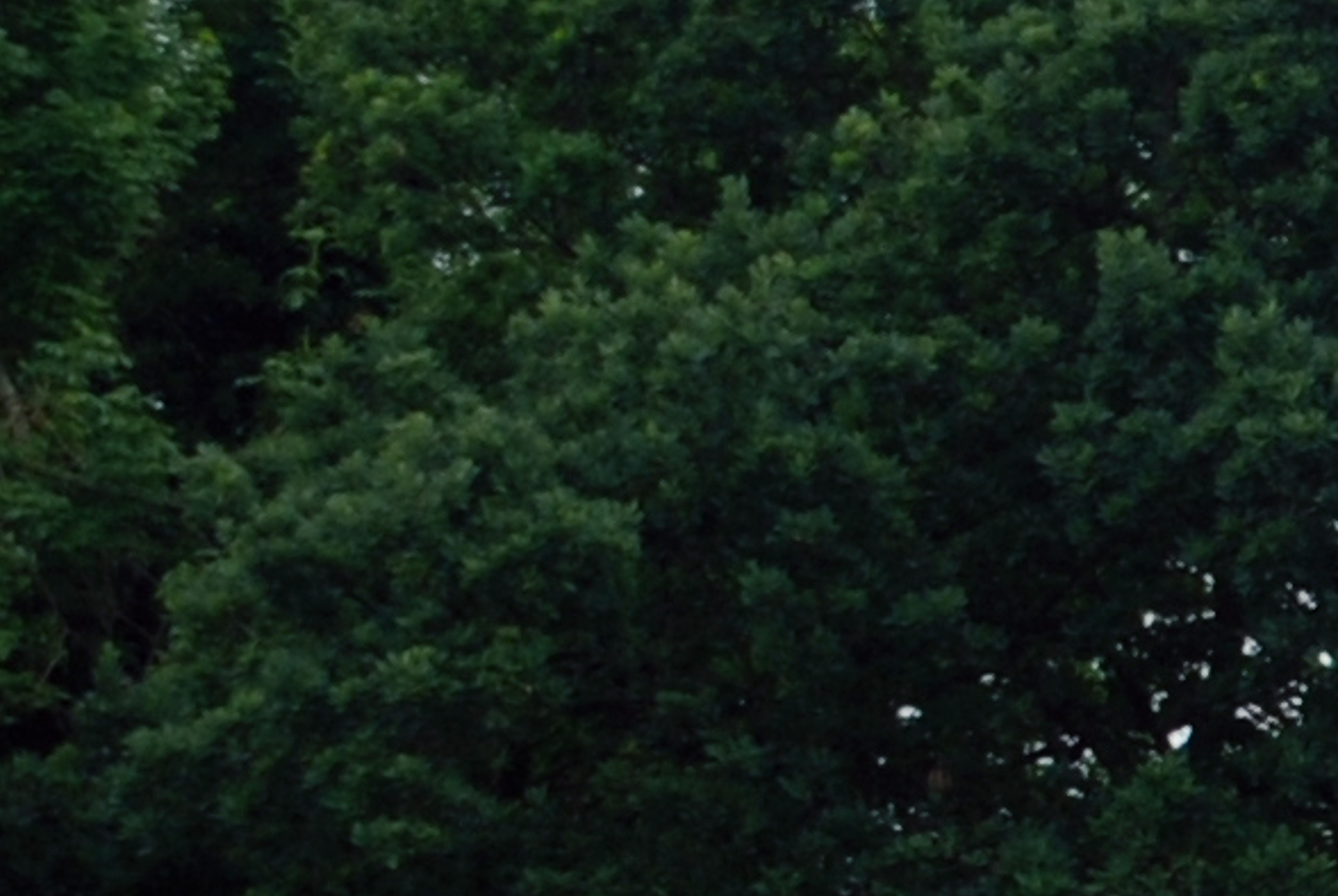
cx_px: 4205
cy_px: 1981
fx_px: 11401
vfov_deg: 4.4
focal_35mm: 306
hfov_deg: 6.1
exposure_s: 1/160
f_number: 6.3
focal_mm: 31
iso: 100
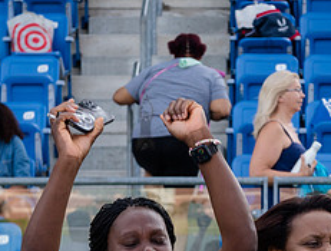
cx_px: 205
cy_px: 281
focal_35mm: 240
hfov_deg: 8.2
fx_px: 2303
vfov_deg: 6.2
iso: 400
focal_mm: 70
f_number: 5.6
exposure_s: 1/400
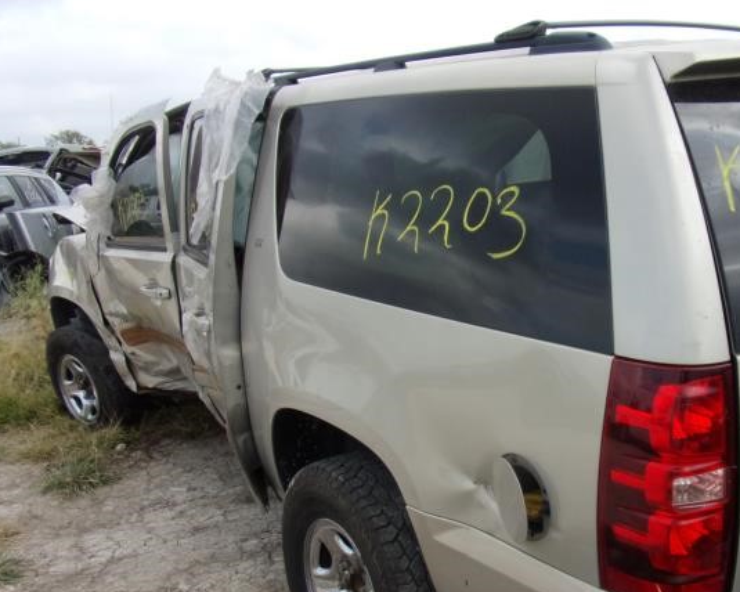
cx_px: 538
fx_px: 767
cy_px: 369
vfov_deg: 41.9
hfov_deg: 49.8
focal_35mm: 35
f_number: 3.3
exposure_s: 1/480
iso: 80
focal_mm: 4.3
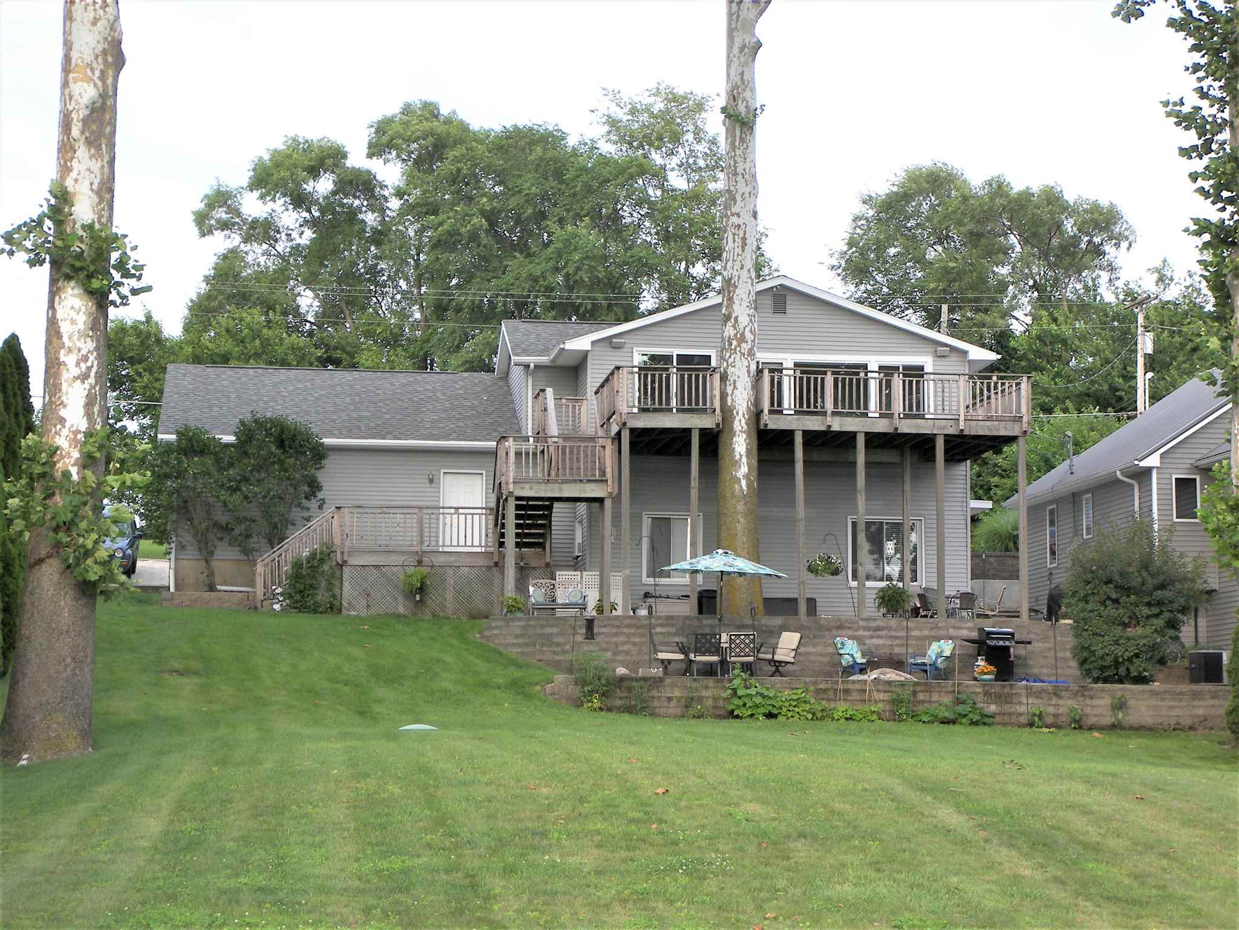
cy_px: 465
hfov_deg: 25.7
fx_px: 2720
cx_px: 620
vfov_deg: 19.4
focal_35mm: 76
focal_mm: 16
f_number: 4
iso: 50
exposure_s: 1/160
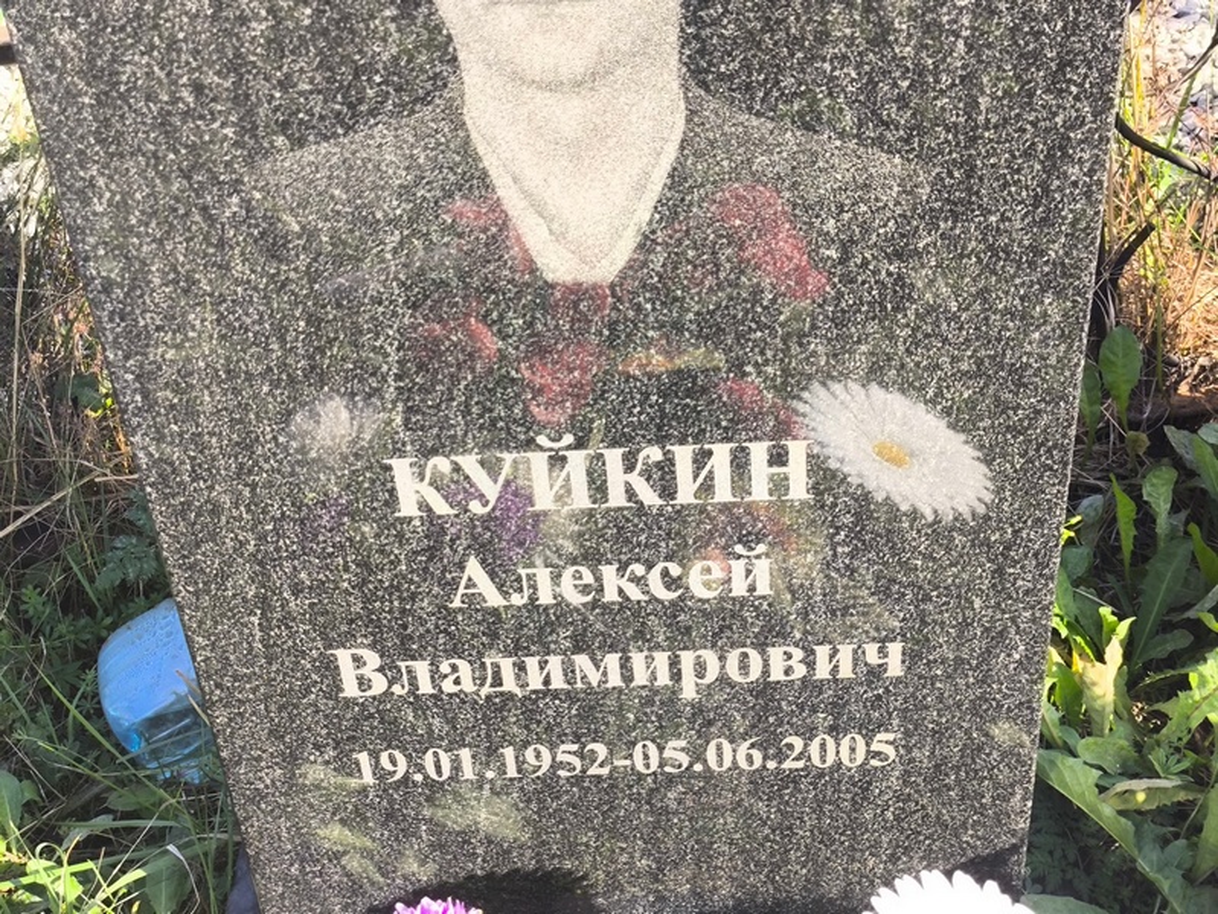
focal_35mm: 50
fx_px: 1760
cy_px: 457
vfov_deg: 29.1
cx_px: 609
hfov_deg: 38.2
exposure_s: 1/221
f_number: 1.7
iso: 50
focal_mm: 4.71
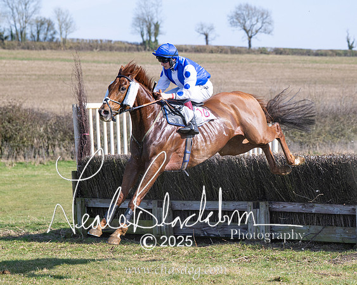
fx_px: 1544
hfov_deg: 13.2
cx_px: 190
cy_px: 156
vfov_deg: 10.6
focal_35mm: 146
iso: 200
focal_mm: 94
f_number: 4
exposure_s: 1/1600
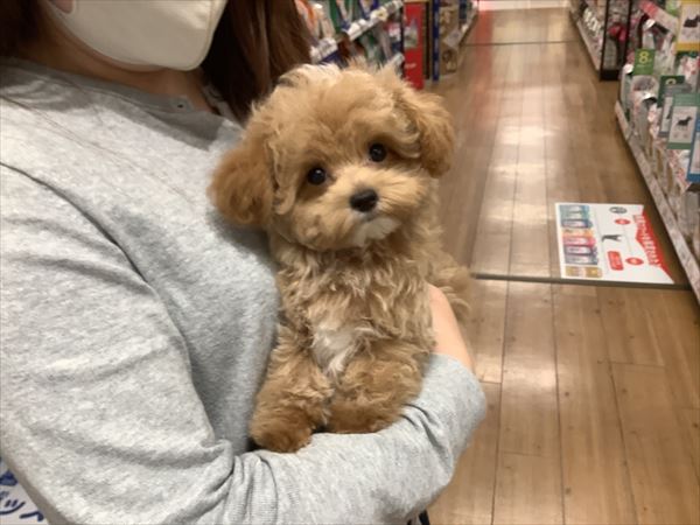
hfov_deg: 58.4
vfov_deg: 45.4
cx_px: 350
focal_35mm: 31
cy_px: 262
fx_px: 627
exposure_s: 1/60
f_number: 2.4
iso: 100
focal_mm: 3.3
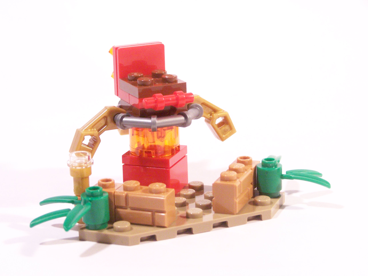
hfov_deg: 20.9
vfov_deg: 15.7
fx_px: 999
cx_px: 184
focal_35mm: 94
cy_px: 138
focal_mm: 15.6
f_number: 3.6
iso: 400
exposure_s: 1/30
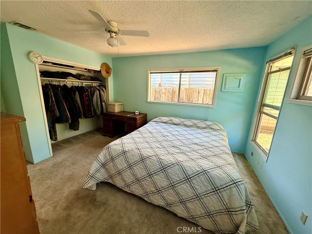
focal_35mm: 14
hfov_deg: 102.1
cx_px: 156
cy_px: 117
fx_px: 126
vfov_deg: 85.7
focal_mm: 2.22
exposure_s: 1/99
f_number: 2.2
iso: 200
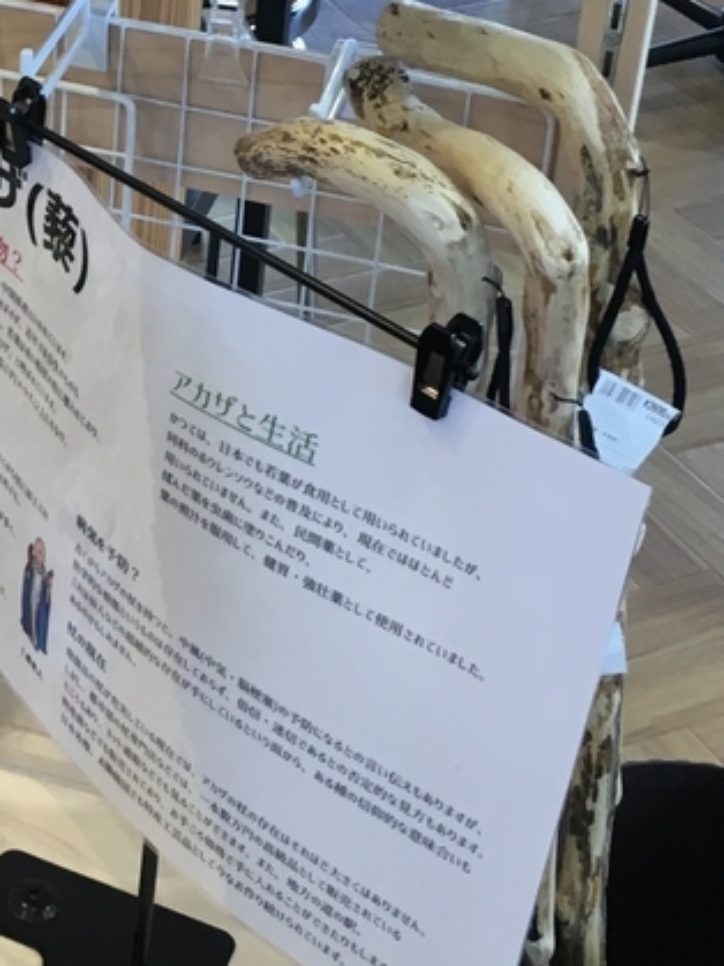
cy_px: 71
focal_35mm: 83
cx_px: -118
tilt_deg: -26.7
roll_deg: -1.7
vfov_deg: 22.9
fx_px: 2316
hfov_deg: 17.1
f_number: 2.2
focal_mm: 4.15
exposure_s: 1/30
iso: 25
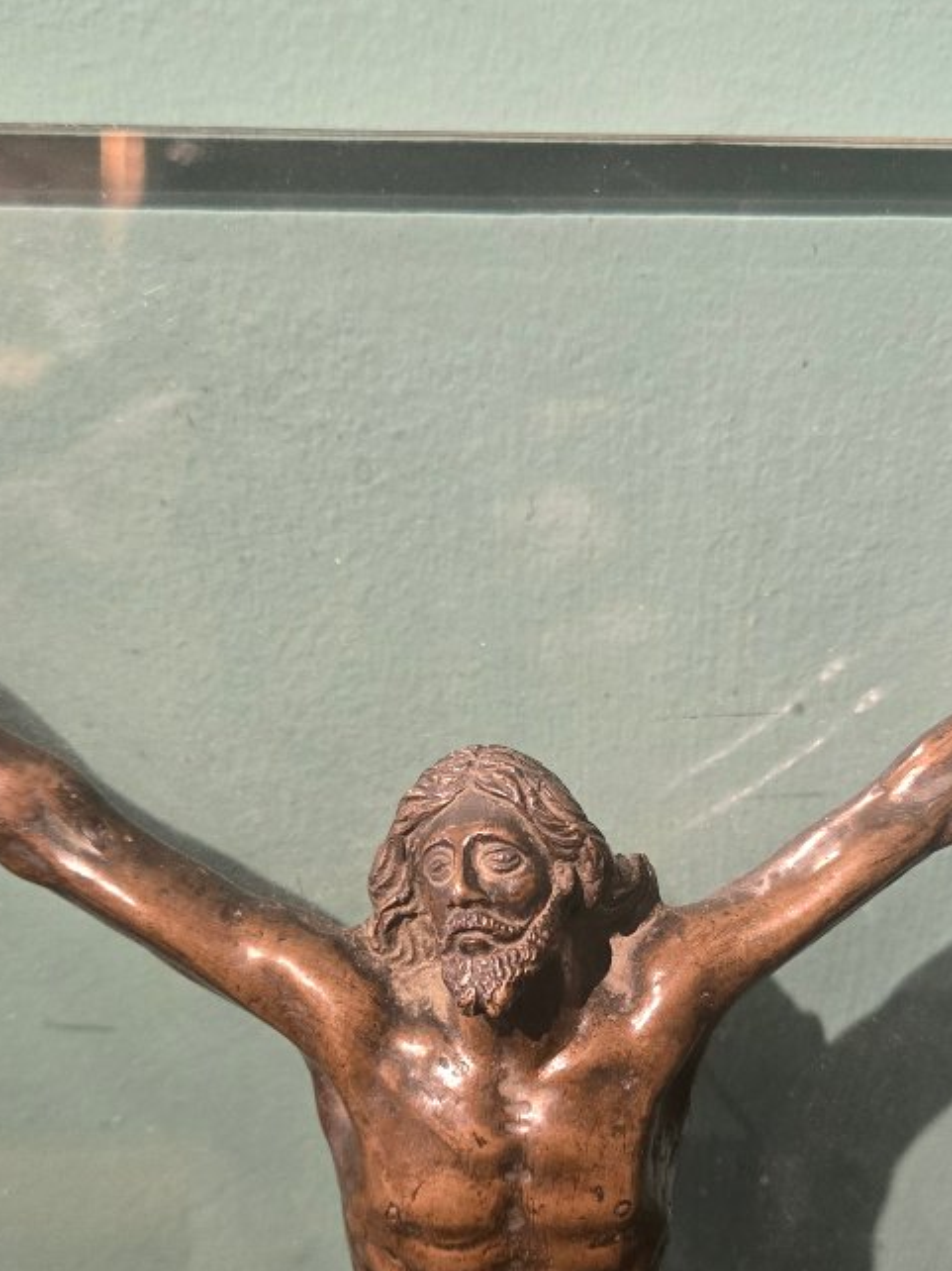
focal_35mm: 43
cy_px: 818
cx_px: 497
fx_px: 1578
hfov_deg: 33.6
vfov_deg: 43.4
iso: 500
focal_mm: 5.4
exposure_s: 1/100
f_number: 1.8
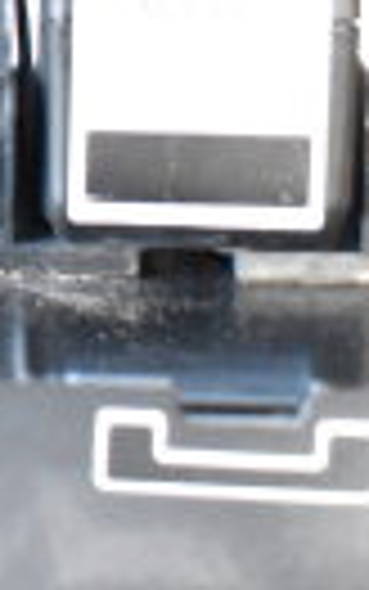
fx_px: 2867
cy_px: -110
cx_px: -531
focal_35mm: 178
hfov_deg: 6.9
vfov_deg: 11.5
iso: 6400
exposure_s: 1/125
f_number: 5.6
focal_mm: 25
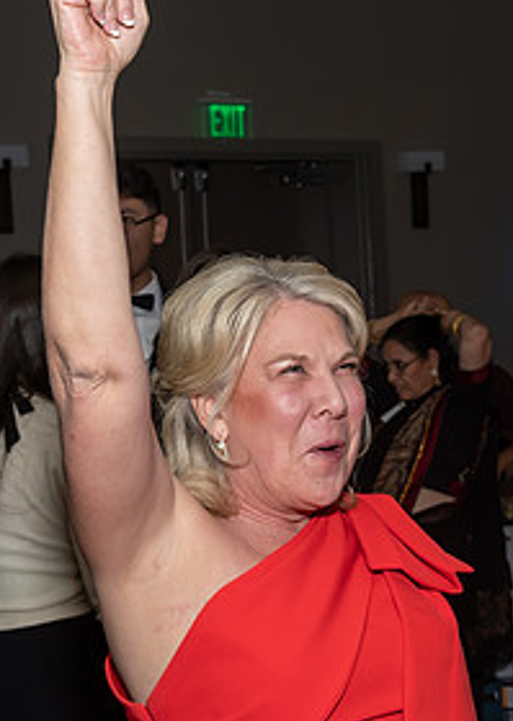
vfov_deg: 19.3
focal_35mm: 103
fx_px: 2108
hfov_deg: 13.8
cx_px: 413
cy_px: 507
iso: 400
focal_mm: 28
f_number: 6.3
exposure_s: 1/250
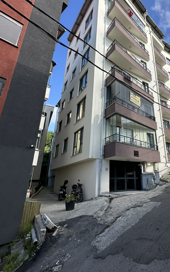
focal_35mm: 21
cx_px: 126
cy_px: 119
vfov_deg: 81.9
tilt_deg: +22.6
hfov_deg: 54.8
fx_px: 156
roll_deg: +0.5
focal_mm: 2.22
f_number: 2.2
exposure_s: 1/1233
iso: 50
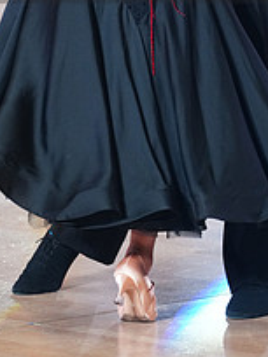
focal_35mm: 374
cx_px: 120
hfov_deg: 4.0
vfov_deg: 5.3
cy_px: -54
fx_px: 3861
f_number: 2.8
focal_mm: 137
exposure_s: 1/400
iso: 2000
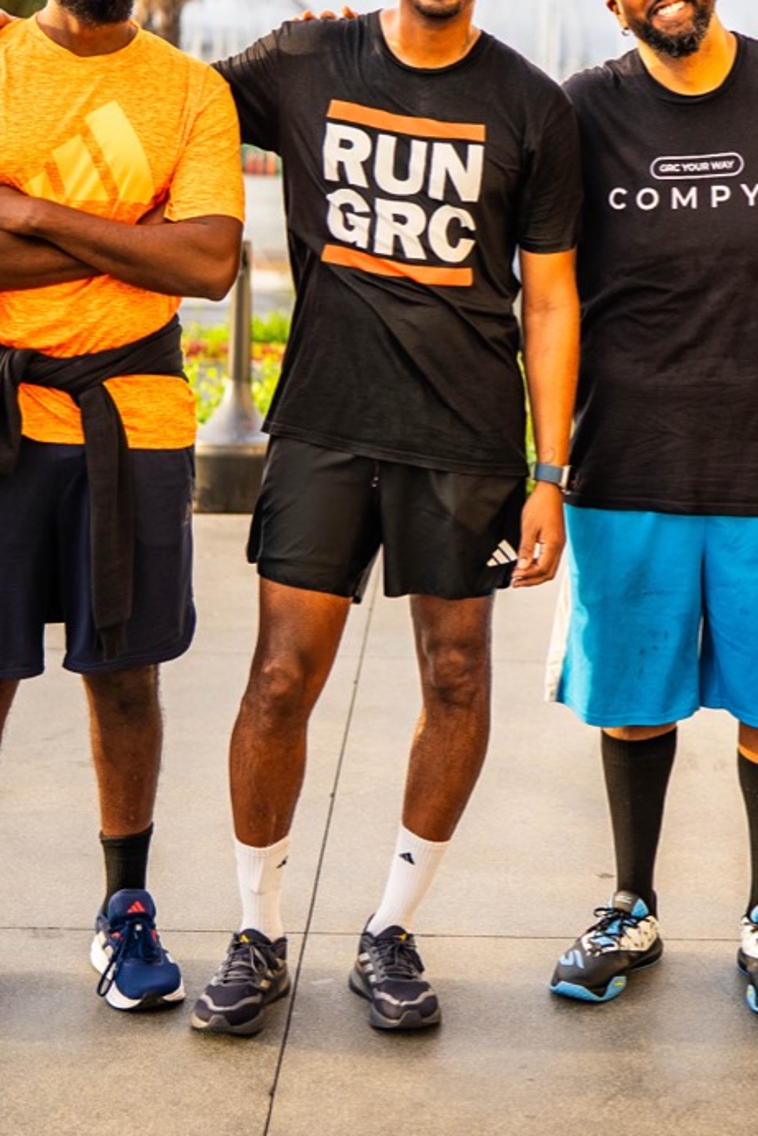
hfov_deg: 16.7
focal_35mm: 81
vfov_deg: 24.8
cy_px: 279
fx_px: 2557
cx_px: 613
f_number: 2
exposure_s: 1/400
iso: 160
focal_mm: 35
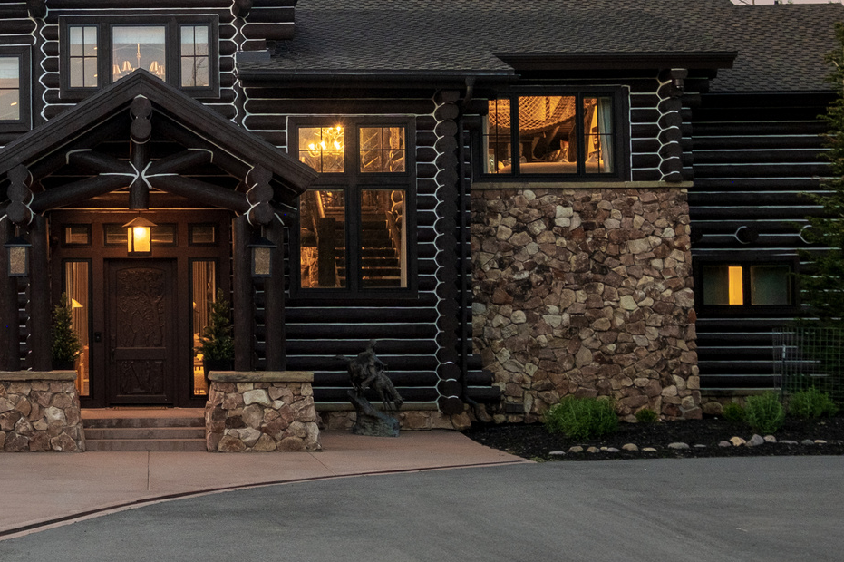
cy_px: 67
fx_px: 1547
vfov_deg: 20.2
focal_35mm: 66
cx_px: 126
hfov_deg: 29.6
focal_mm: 20
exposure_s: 1/13
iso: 400
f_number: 5.6
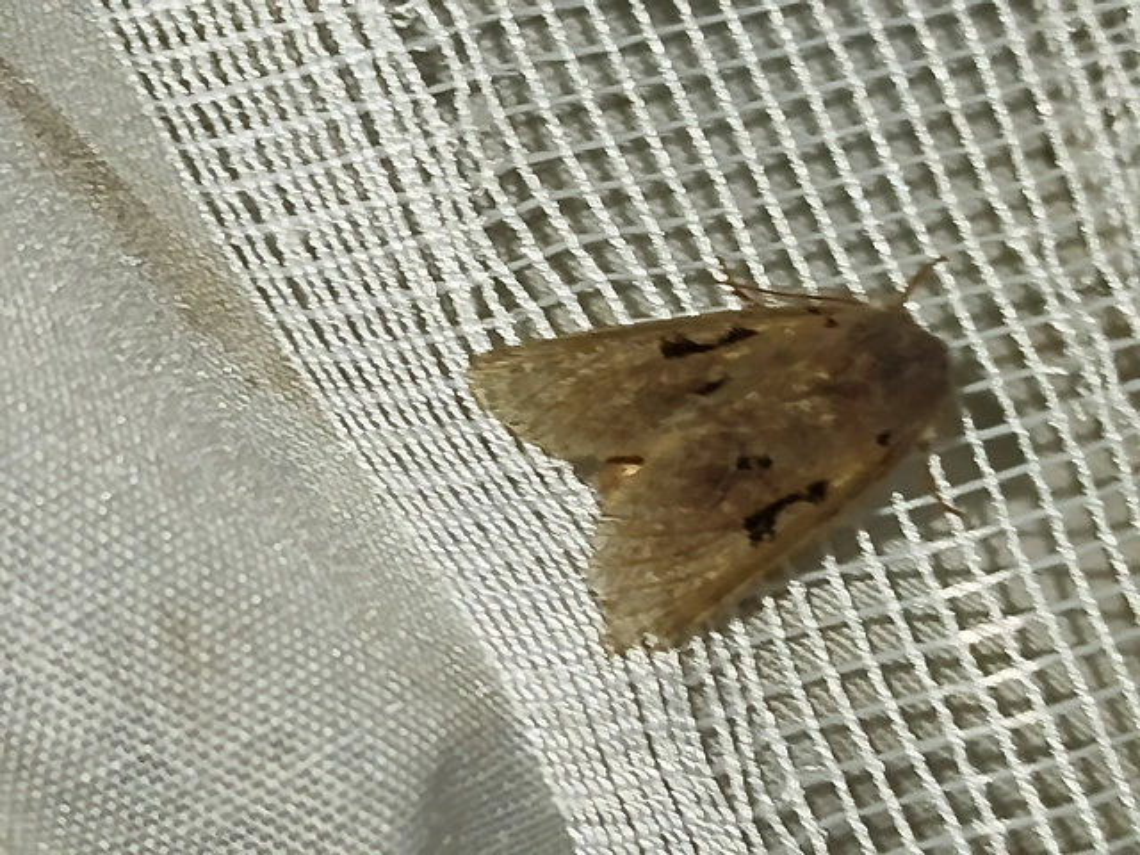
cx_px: 570
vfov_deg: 13.7
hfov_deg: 18.2
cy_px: 428
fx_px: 3557
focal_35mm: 108
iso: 100
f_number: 1.7
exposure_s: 1/50
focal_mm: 5.31
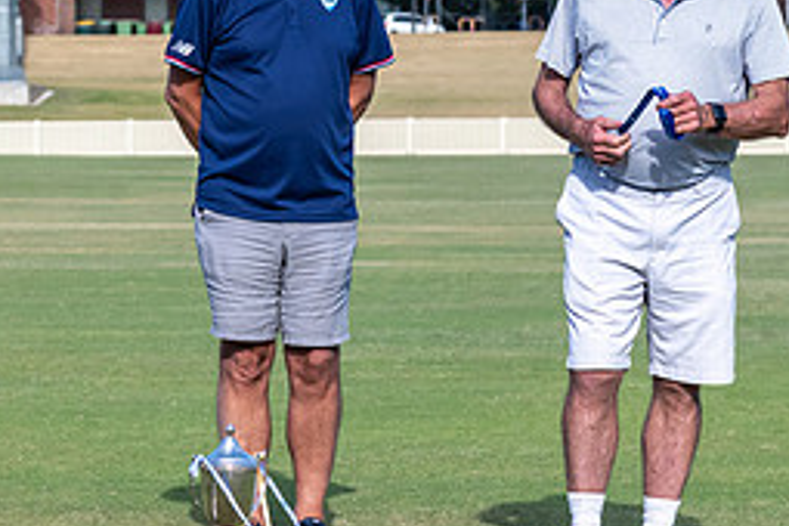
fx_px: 5216
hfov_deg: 8.6
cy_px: 280
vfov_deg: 5.8
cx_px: 243
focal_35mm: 238
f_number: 5.6
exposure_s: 1/2000
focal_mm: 92
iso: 640
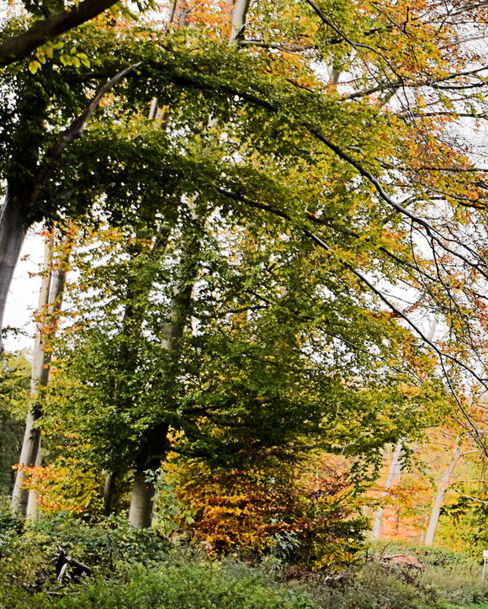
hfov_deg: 15.2
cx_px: 609
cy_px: 296
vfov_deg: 19.7
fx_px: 1750
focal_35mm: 97
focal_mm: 26
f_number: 5
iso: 125
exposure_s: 1/250
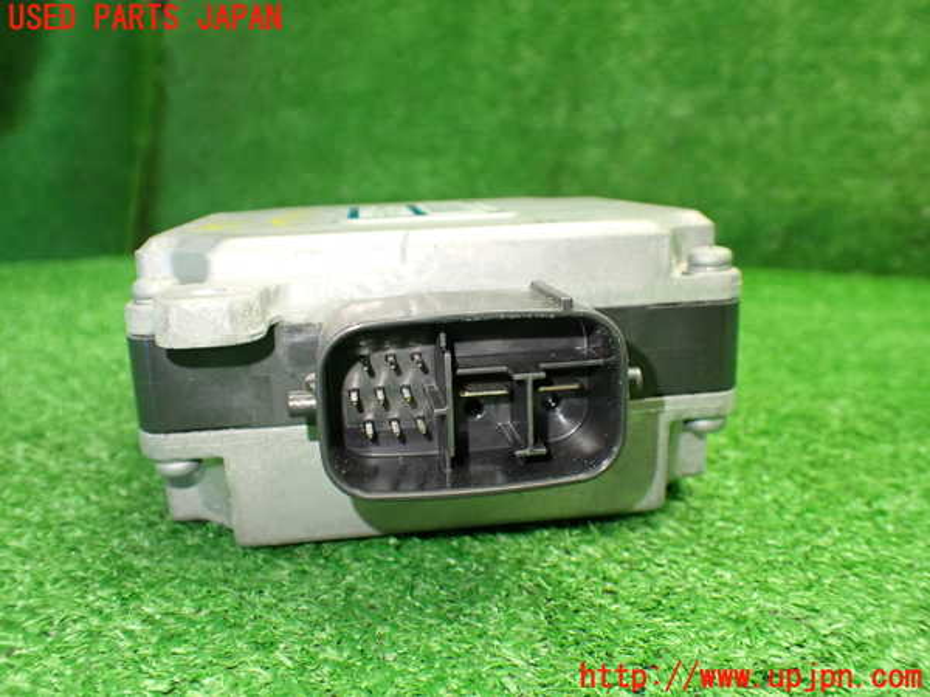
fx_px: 806
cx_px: 465
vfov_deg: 46.8
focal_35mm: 30
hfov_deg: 60.0
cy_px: 348
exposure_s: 1/100
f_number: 2.3
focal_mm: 5.4
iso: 800
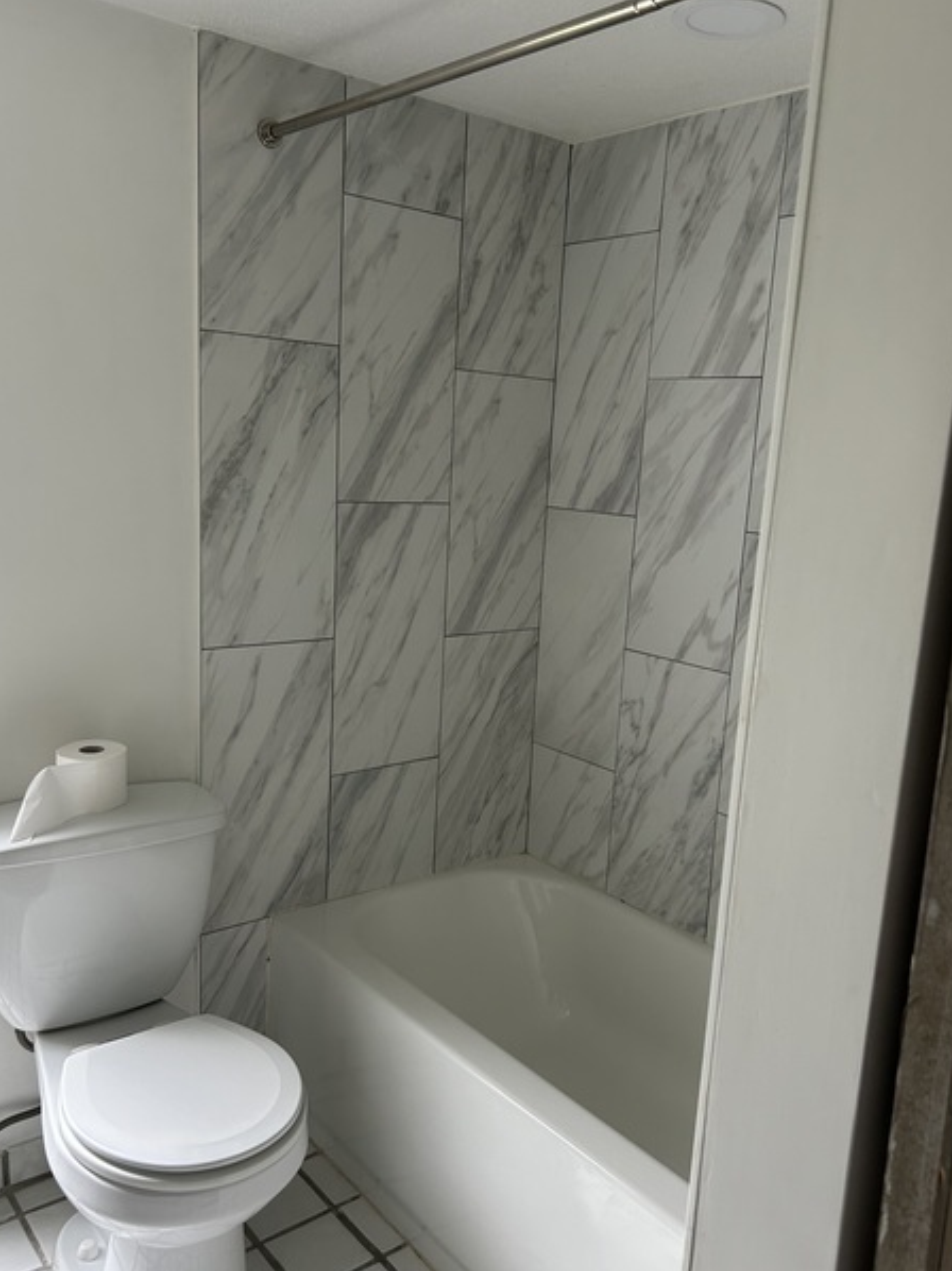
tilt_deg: -11.1
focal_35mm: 29
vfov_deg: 61.7
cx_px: 491
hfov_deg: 48.2
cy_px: 656
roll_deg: -3.5
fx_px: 1064
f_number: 1.5
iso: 125
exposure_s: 1/101
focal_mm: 5.7
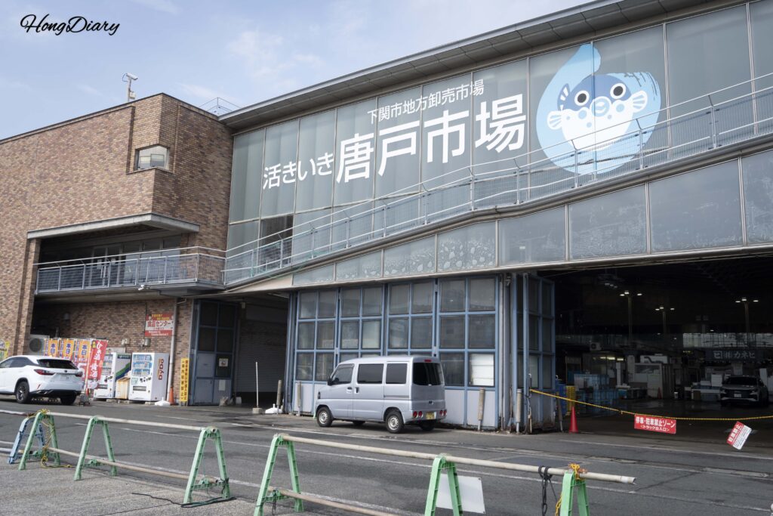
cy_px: 258
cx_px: 386
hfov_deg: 57.2
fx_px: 709
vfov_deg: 40.0
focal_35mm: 33
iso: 100
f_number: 10
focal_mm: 33
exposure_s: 1/125
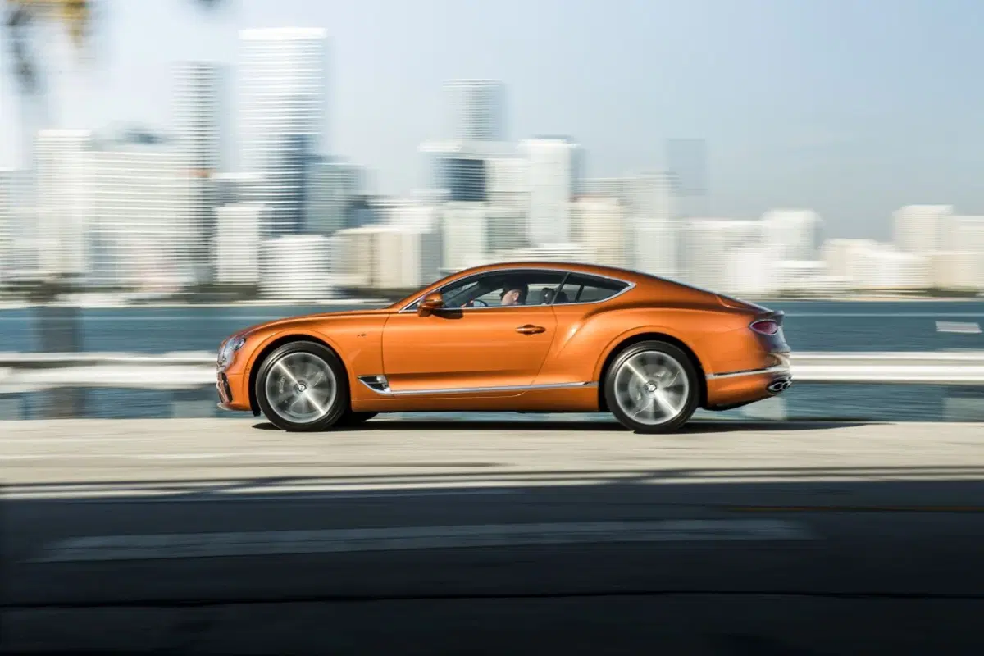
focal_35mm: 58
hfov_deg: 34.5
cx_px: 492
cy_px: 328
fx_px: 1585
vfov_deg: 23.4
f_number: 18
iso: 31
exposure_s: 1/13
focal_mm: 58
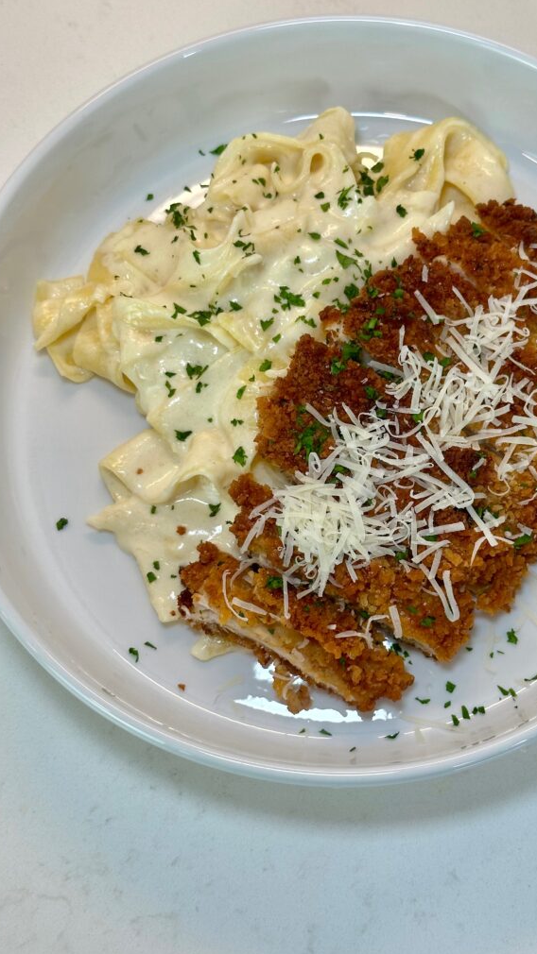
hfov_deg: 22.5
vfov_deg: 39.2
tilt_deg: -73.8
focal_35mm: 53
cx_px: 355
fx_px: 1342
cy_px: 474
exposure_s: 1/170
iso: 80
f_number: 1.78
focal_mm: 6.86
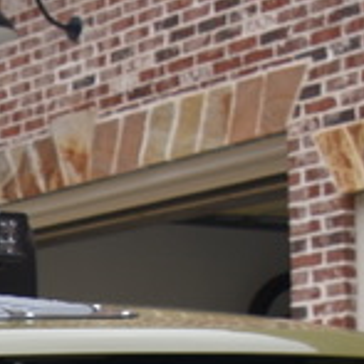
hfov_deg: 8.8
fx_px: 2011
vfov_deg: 9.8
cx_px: -659
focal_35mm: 169
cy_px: 654
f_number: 6.3
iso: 100
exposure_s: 1/250
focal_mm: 18
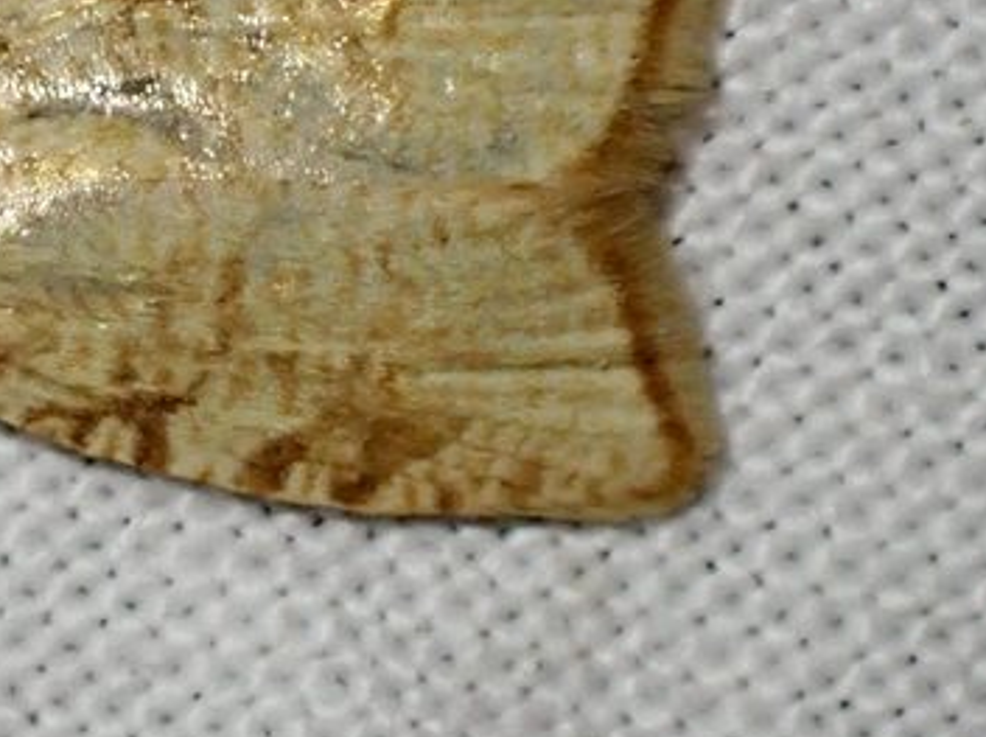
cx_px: 210
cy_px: 192
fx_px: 5177
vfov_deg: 8.1
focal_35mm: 182
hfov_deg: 10.8
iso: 500
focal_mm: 18
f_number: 4.9
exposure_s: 1/160
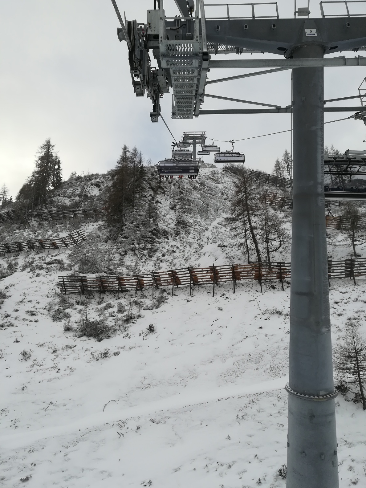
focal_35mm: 26
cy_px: 244
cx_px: 183
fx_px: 367
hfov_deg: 53.1
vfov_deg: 67.3
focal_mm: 3.83
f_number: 2.2
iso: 50
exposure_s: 1/483
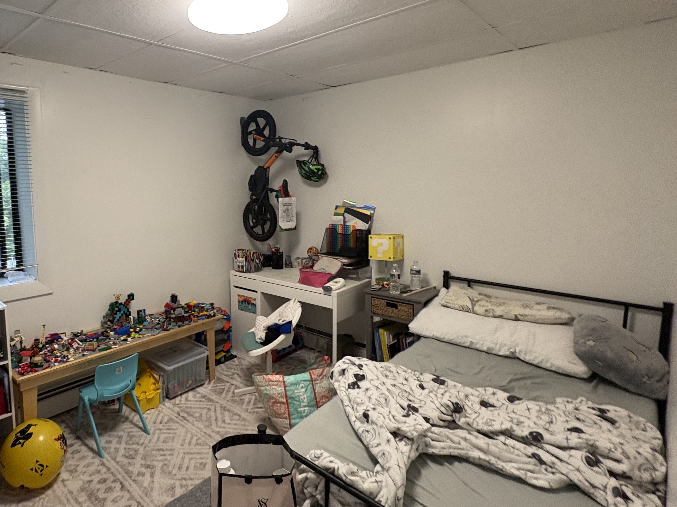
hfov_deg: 75.4
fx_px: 411
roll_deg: -1.1
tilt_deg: -6.0
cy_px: 230
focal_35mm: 21
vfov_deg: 63.3
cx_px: 203
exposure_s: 1/60
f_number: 2.2
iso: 200
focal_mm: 2.22
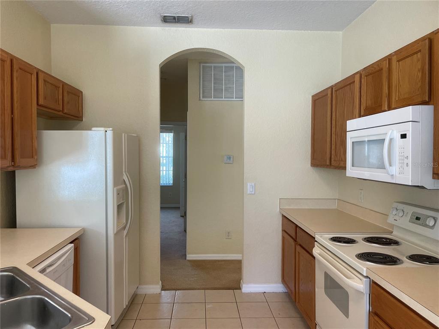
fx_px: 330
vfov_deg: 53.1
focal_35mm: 26
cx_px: 220
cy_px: 164
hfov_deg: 67.3
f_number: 1.6
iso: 125
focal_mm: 4.2
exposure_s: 1/120
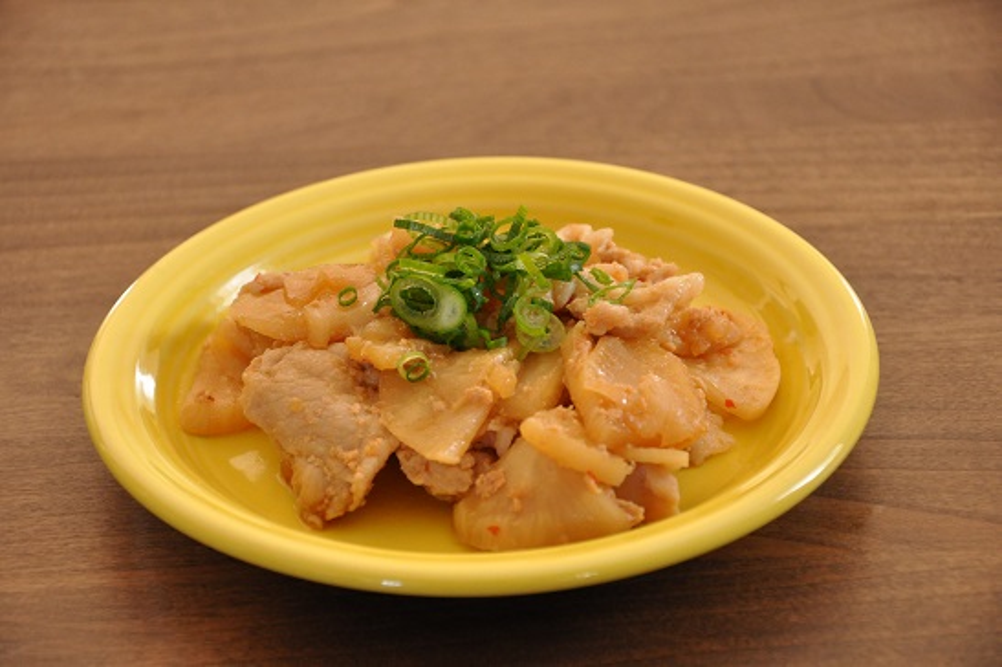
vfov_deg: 10.7
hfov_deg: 16.1
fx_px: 3546
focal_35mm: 128
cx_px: 501
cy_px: 334
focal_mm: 85
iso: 1600
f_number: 5.6
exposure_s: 1/40
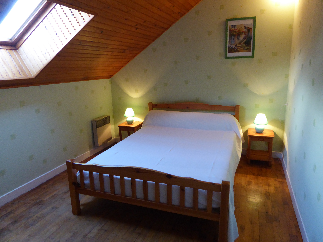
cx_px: 162
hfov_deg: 69.4
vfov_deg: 54.9
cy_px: 121
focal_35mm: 25
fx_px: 233
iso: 400
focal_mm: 4.3
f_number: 3.3
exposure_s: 1/25
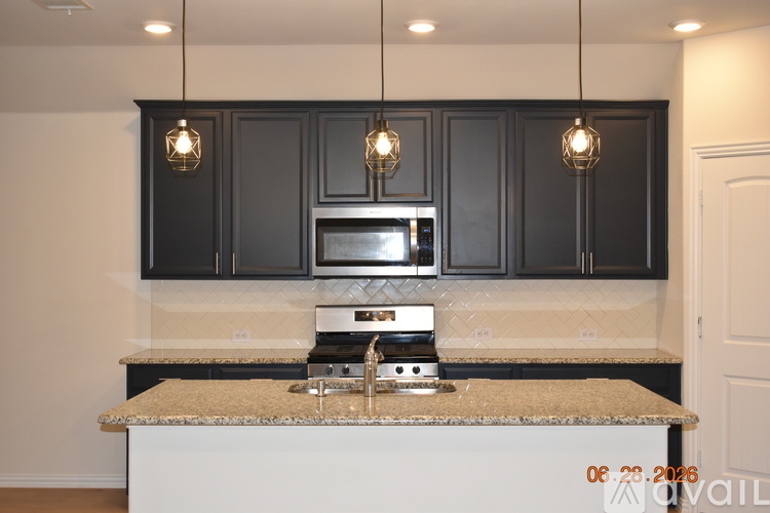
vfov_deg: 29.9
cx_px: 385
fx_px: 962
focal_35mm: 45
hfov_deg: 43.6
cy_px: 256
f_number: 5
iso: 800
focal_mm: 30
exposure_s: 1/100
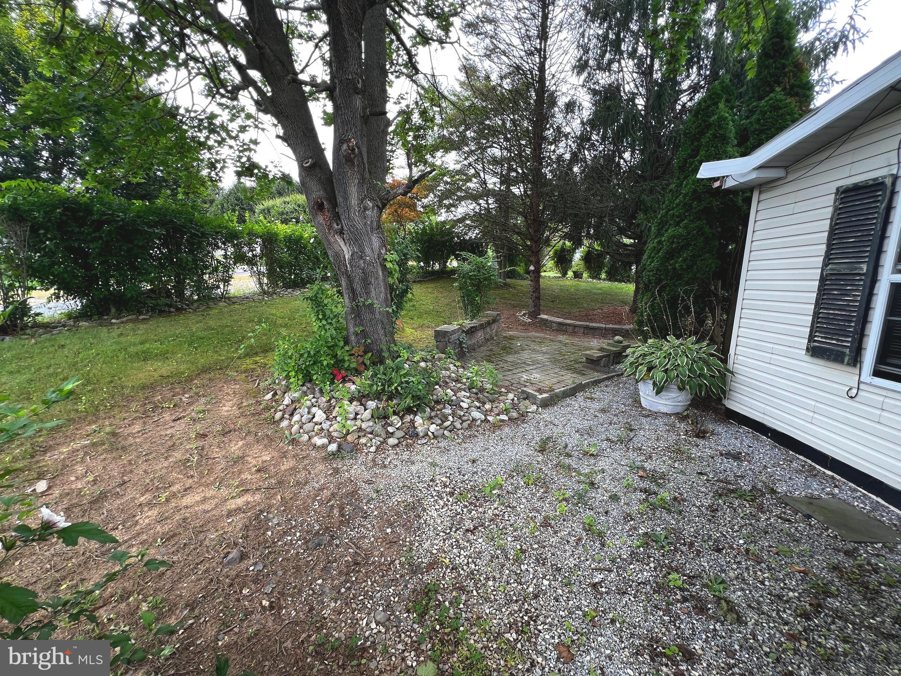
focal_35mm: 13
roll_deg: -1.8
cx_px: 450
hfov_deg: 106.2
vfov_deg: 89.9
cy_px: 338
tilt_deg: -9.0
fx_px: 338
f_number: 1.8
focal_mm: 1.57
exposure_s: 1/99
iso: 32
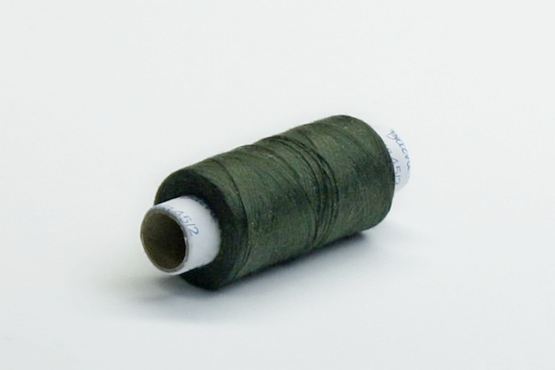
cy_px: 185
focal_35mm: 69
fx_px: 1064
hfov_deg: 29.2
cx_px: 278
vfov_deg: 19.7
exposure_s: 1/100
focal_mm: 46
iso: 200
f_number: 5.6
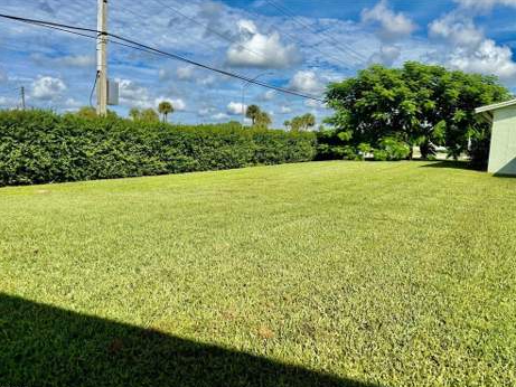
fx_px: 373
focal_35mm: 25
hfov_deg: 69.4
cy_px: 199
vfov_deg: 54.9
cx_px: 248
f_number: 1.78
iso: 80
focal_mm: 6.76
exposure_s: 1/5714
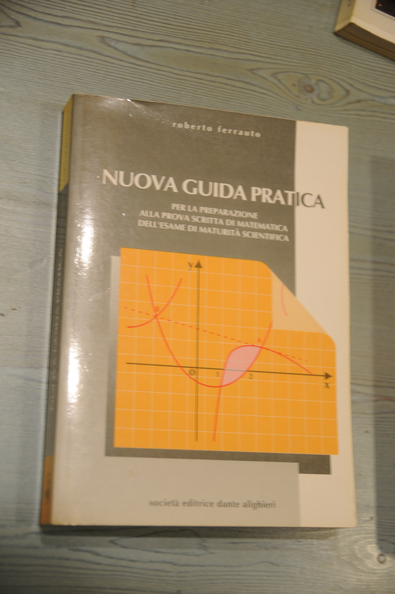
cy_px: 297
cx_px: 198
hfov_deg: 23.7
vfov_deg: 35.1
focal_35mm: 57
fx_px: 940
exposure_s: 1/13
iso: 200
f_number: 2.8
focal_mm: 38
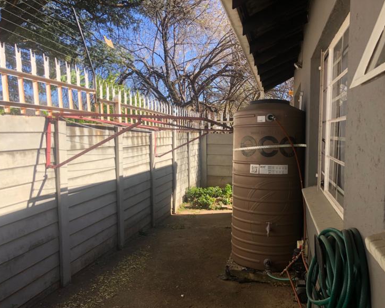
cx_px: 204
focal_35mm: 30
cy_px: 158
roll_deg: -0.2
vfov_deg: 48.5
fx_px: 342
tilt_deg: -3.7
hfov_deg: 58.7
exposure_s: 1/585
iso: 20
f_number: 1.8
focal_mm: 4
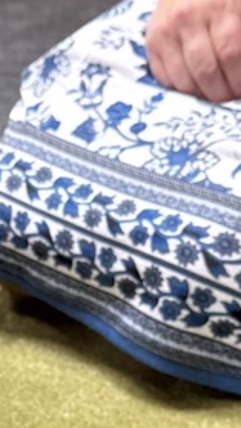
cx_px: -72
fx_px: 1090
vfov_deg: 21.8
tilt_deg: -26.2
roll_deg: +0.7
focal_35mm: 96
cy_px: 373
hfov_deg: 12.2
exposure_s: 1/40
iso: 640
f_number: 1.78
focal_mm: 6.76
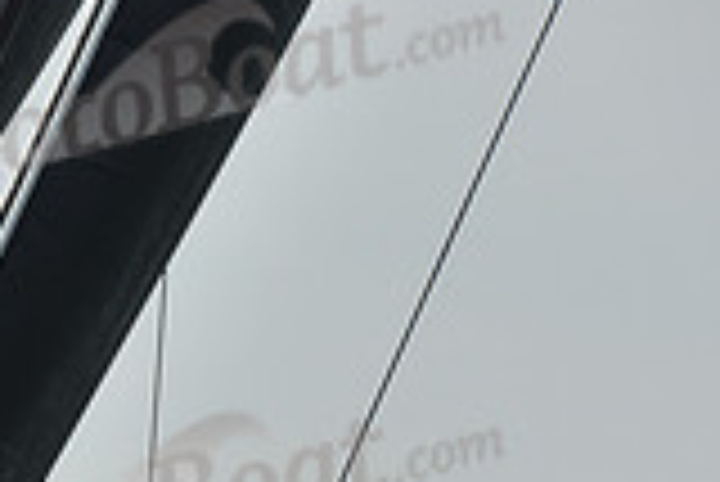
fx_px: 14533
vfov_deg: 1.9
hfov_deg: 2.8
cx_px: -360
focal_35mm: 726
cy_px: 804
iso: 250
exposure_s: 1/800
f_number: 9
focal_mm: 200
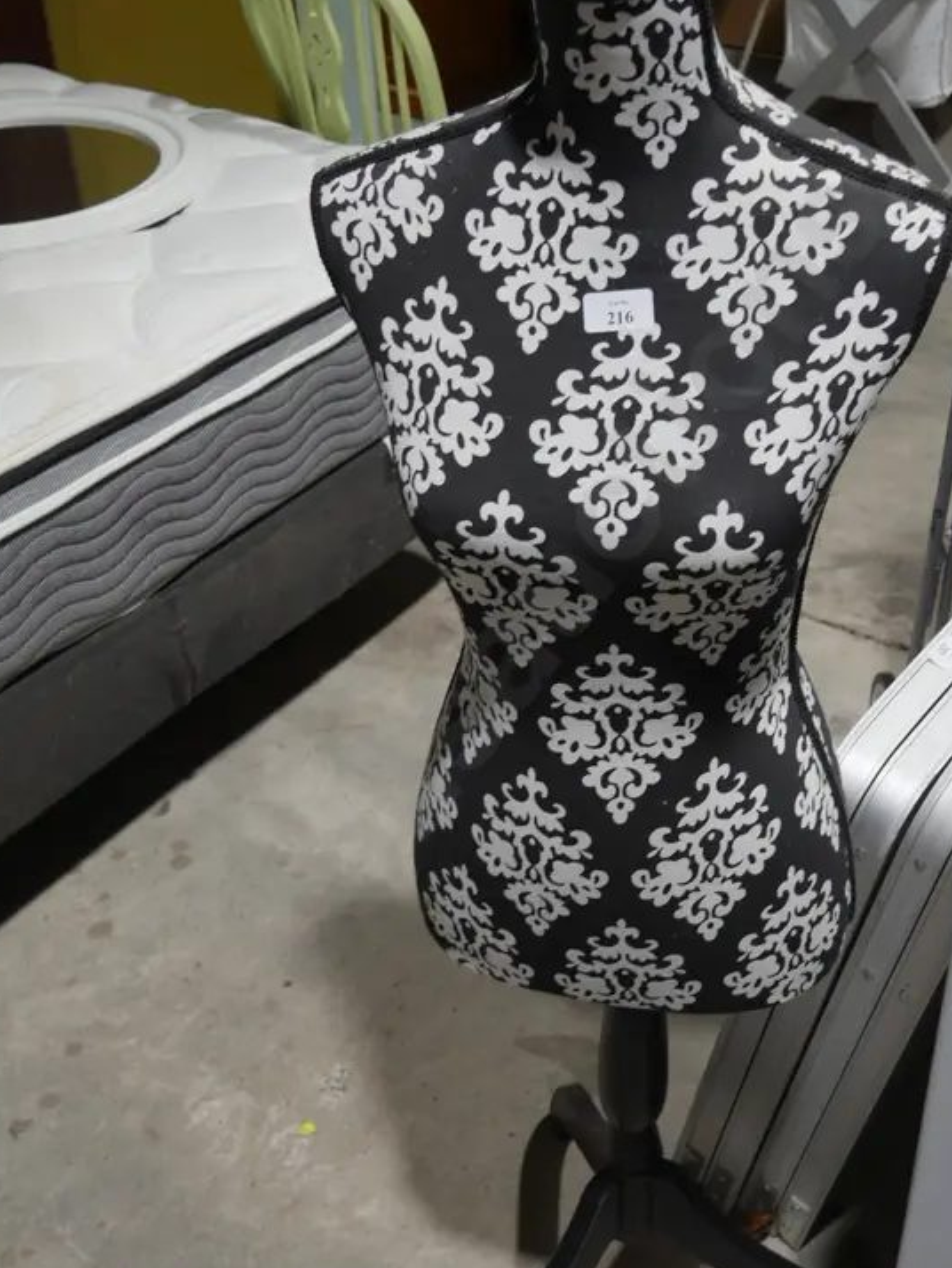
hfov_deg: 33.5
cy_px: 577
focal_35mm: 43
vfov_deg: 43.8
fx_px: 1576
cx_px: 572
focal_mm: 15
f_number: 3.6
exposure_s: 1/100
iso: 200
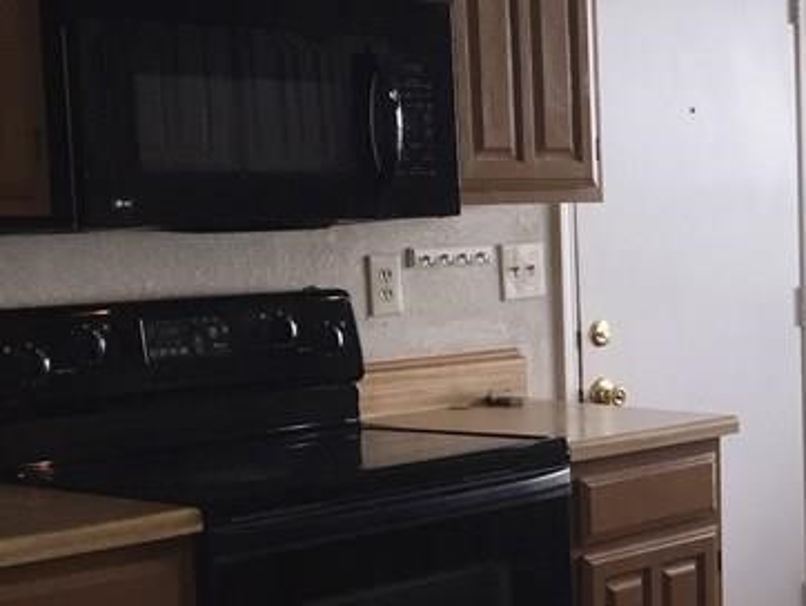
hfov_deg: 21.8
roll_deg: -0.2
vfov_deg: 17.9
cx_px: 997
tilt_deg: -6.2
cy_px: 428
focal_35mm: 82
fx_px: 1911
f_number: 2.2
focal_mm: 4.15
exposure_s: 1/120
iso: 64
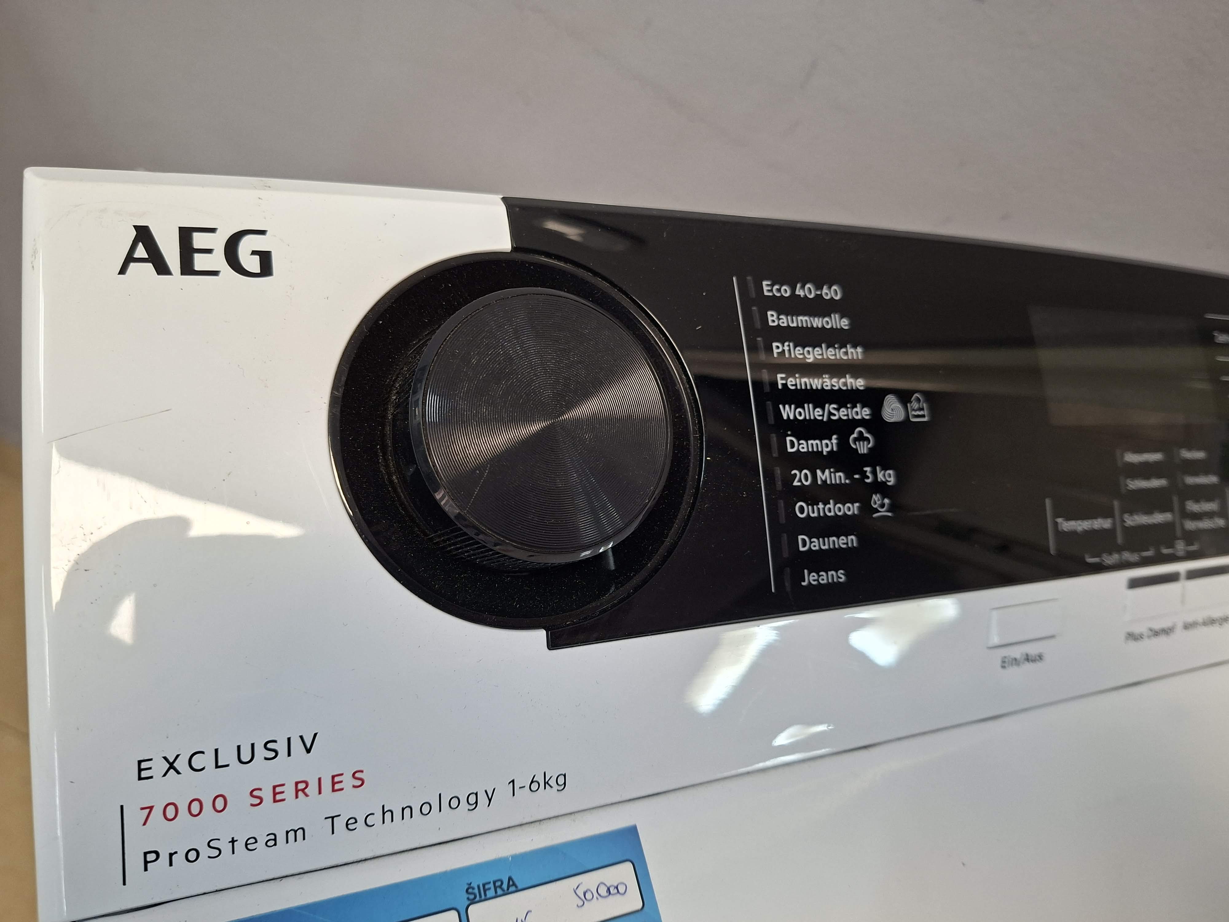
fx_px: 817
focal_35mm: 23
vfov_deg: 58.9
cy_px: 461
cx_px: 614
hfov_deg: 73.9
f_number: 1.8
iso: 160
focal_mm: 5.54
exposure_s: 1/50
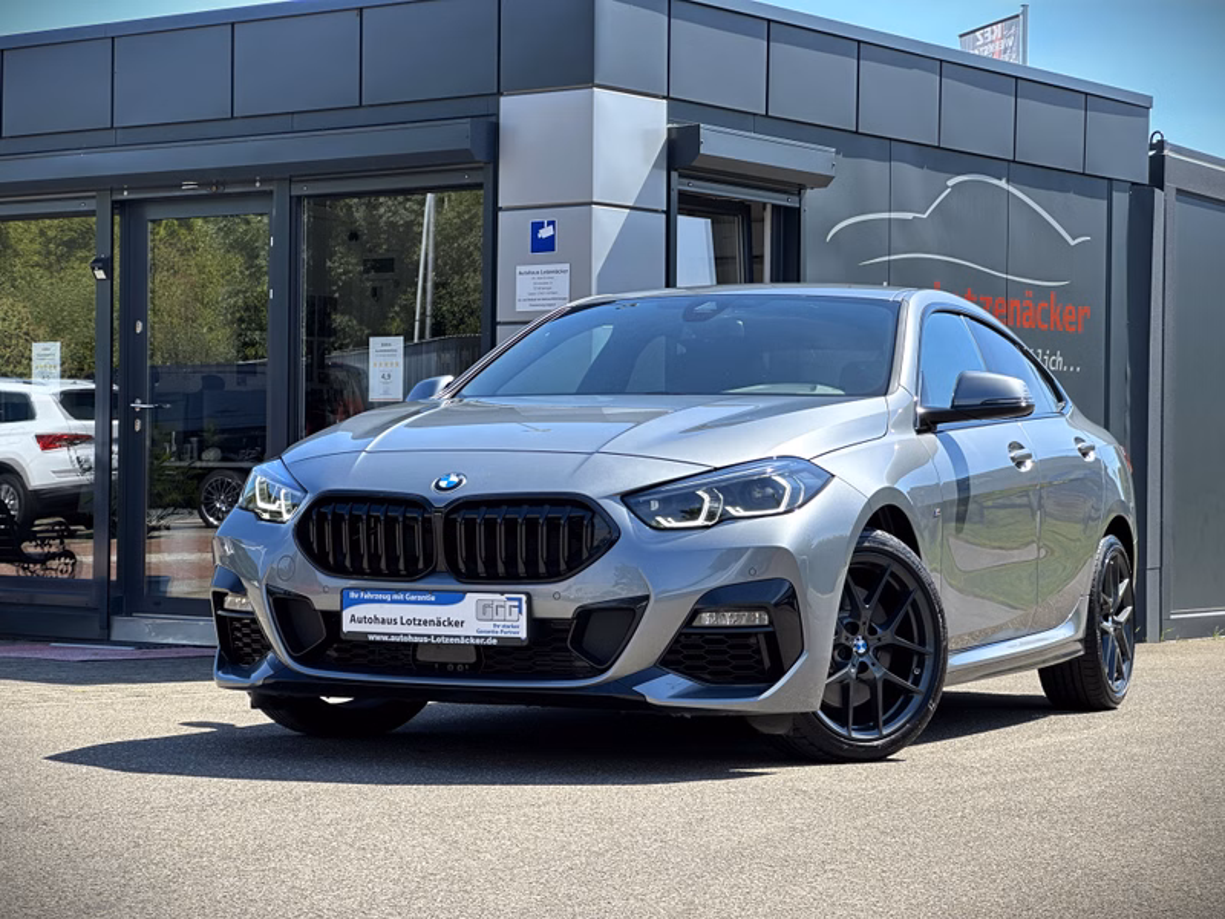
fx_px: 2725
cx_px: 612
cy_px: 460
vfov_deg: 19.1
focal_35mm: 77
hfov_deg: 25.3
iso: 32
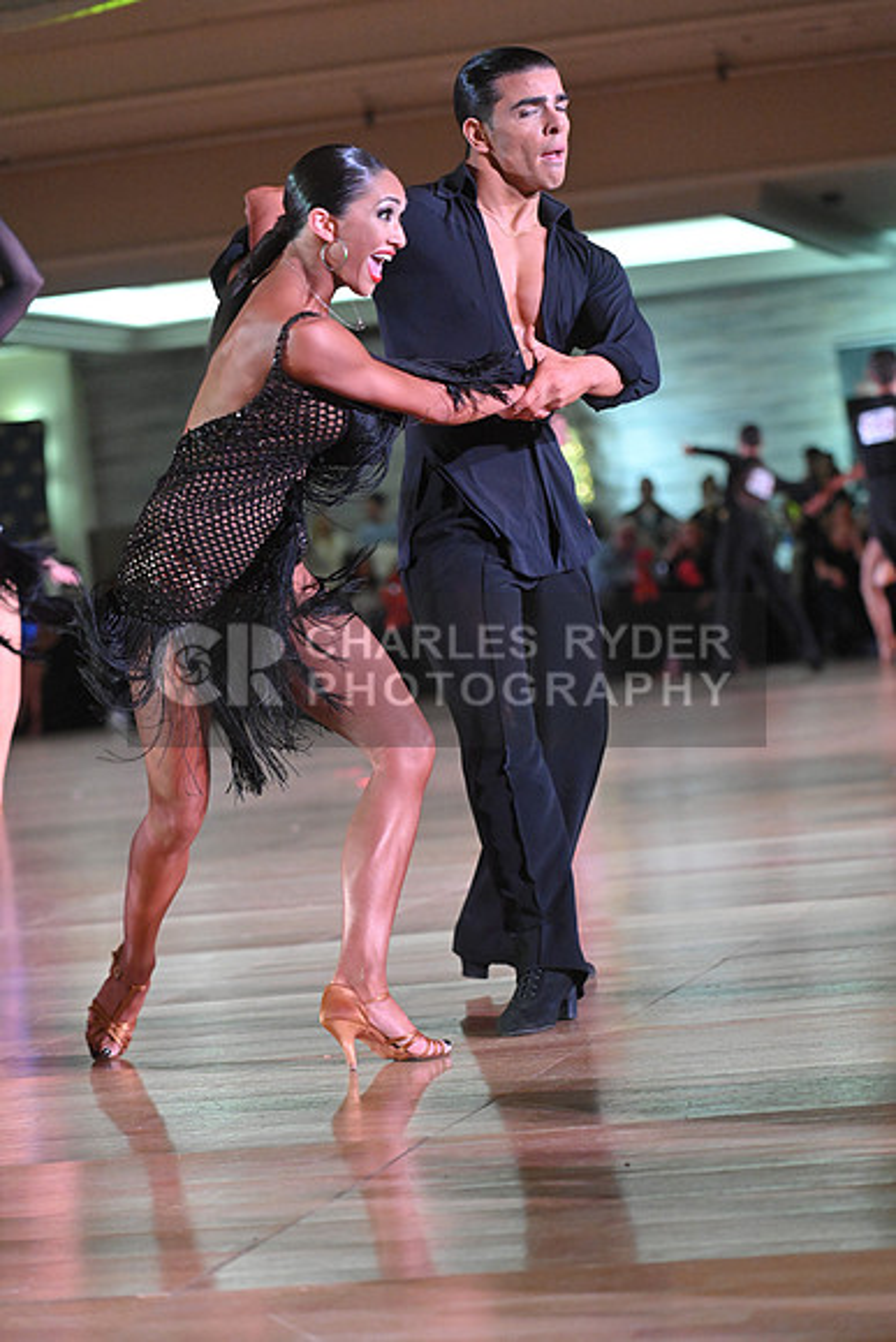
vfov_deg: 18.6
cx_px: 448
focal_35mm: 110
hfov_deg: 12.5
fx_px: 4104
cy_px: 671
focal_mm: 110
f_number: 4
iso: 5000
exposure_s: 1/400
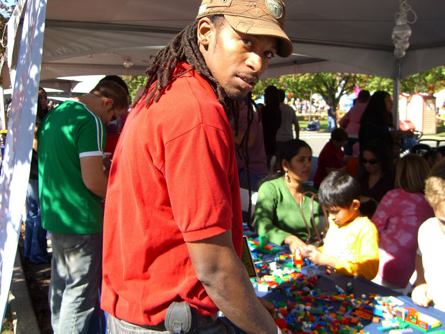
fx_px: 489
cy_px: 167
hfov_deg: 49.0
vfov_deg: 37.7
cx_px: 222
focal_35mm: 38
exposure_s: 1/400
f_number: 2.8
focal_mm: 7.9
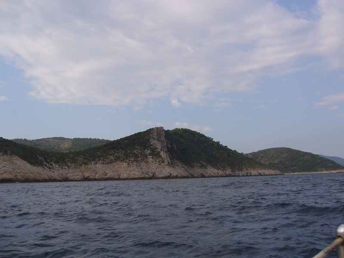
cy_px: 129
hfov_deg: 52.6
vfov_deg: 40.7
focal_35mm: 35
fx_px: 348
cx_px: 172
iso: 80
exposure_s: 1/320
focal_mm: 5.8
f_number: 5.6
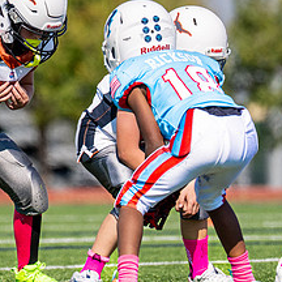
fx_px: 7032
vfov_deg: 2.3
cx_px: 0
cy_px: 61
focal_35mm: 763
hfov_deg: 2.3
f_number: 2.8
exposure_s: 1/3200
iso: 100
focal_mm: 200
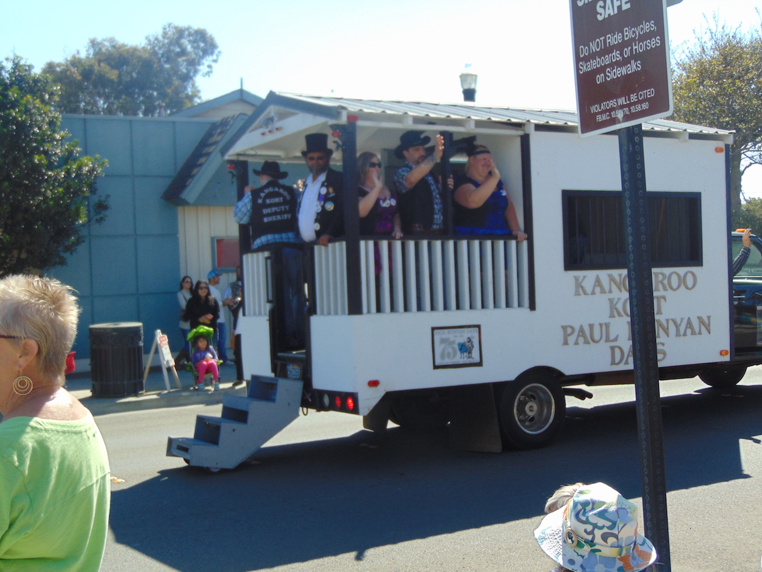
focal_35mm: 50
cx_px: 381
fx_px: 1101
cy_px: 286
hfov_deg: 38.2
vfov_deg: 29.1
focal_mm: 9
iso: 80
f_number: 3.5
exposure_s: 1/500
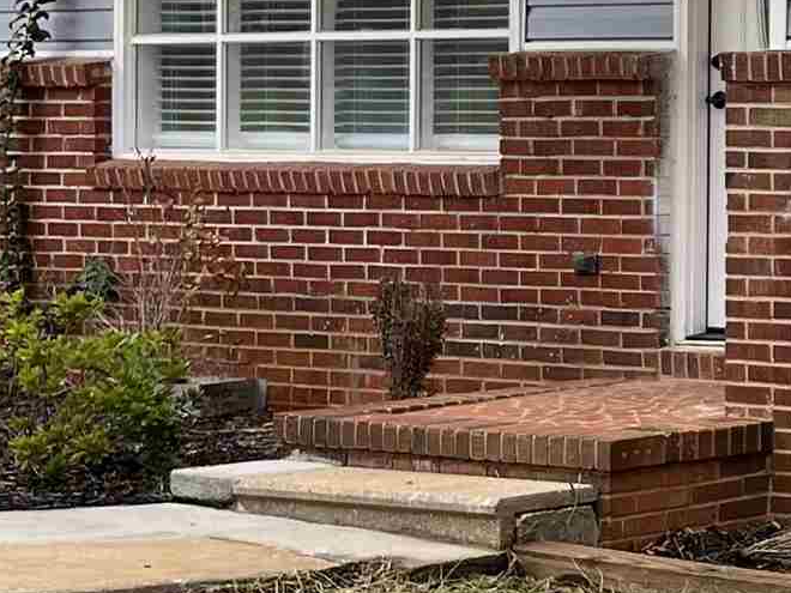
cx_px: 1696
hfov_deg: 13.4
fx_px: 2765
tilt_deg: +0.2
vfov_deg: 12.2
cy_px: 109
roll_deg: -0.4
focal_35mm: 121
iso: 40
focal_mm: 5.1
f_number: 1.6
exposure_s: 1/182
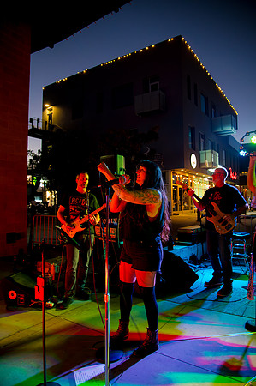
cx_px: 128
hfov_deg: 53.0
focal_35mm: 24
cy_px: 193
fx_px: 257
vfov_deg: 73.8
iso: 4000
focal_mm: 24
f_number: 4
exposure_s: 1/50
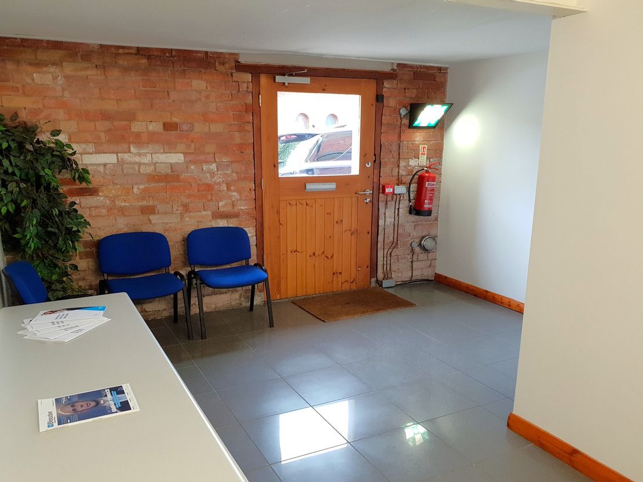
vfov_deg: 53.1
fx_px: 483
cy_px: 241
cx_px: 322
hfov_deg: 67.3
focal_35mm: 26
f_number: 2.4
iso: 320
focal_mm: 4.3
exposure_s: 1/50
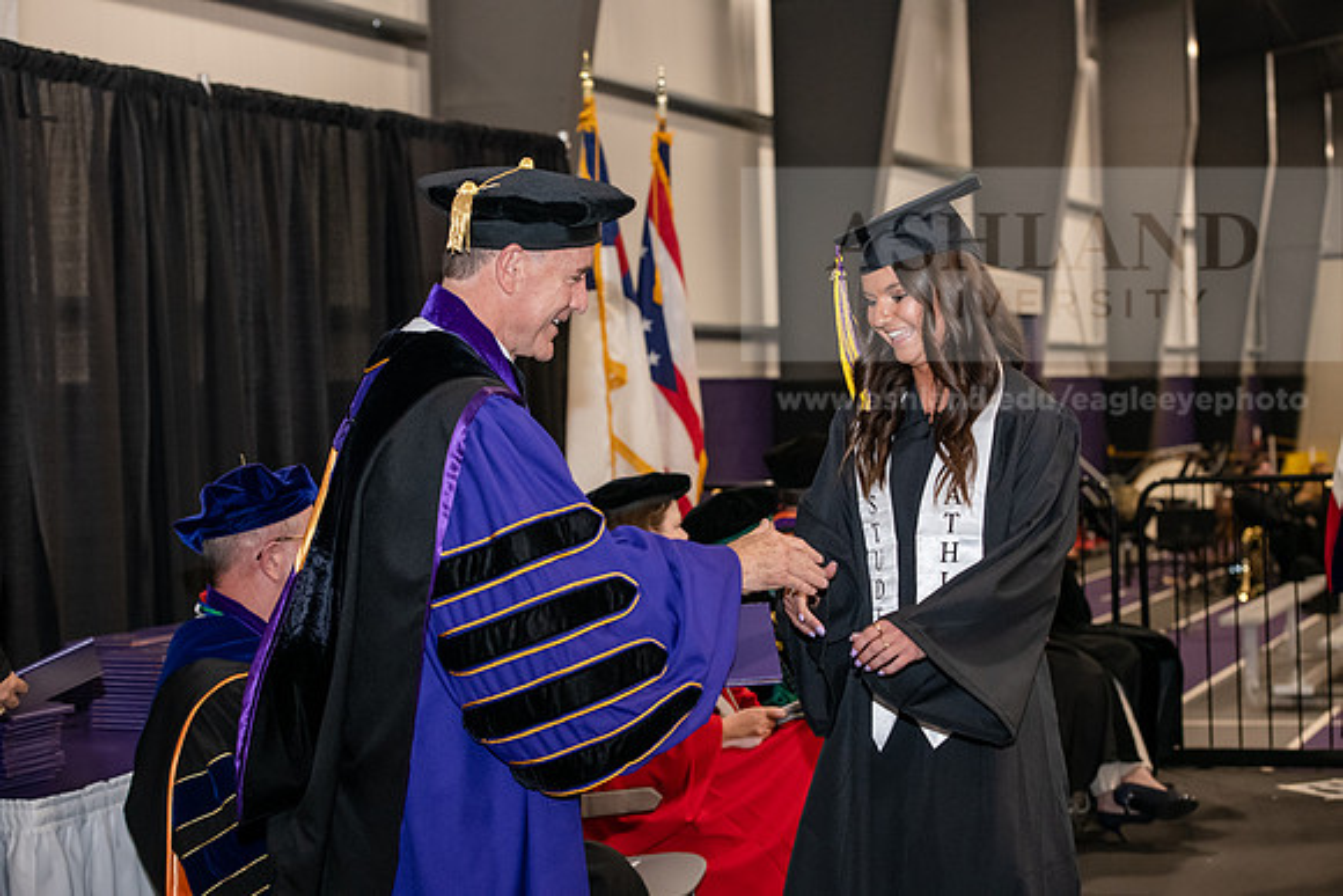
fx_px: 2612
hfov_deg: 28.8
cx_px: 672
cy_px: 448
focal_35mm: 70
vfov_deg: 19.5
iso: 2500
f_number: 5
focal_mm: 70
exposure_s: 1/200
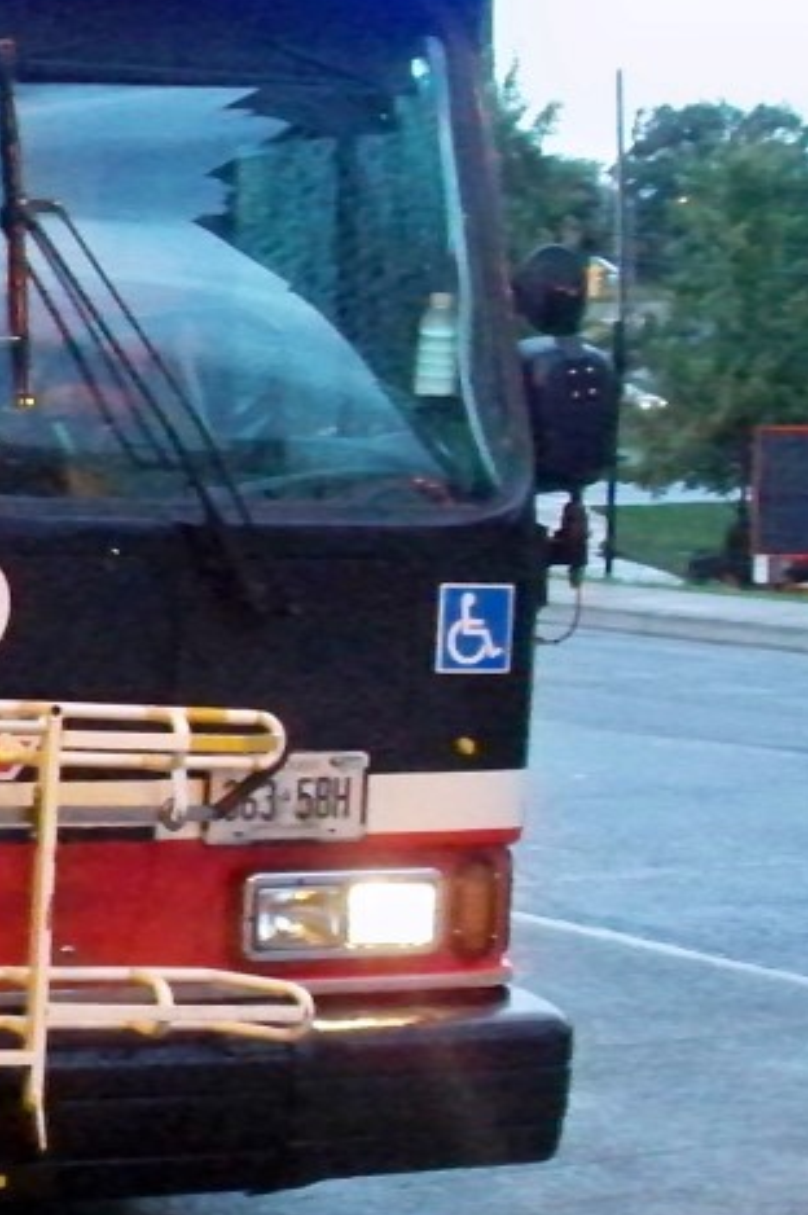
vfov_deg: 20.4
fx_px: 3371
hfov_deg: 13.1
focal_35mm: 100
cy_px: 456
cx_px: -295
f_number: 3.5
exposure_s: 1/60
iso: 2000
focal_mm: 7.8
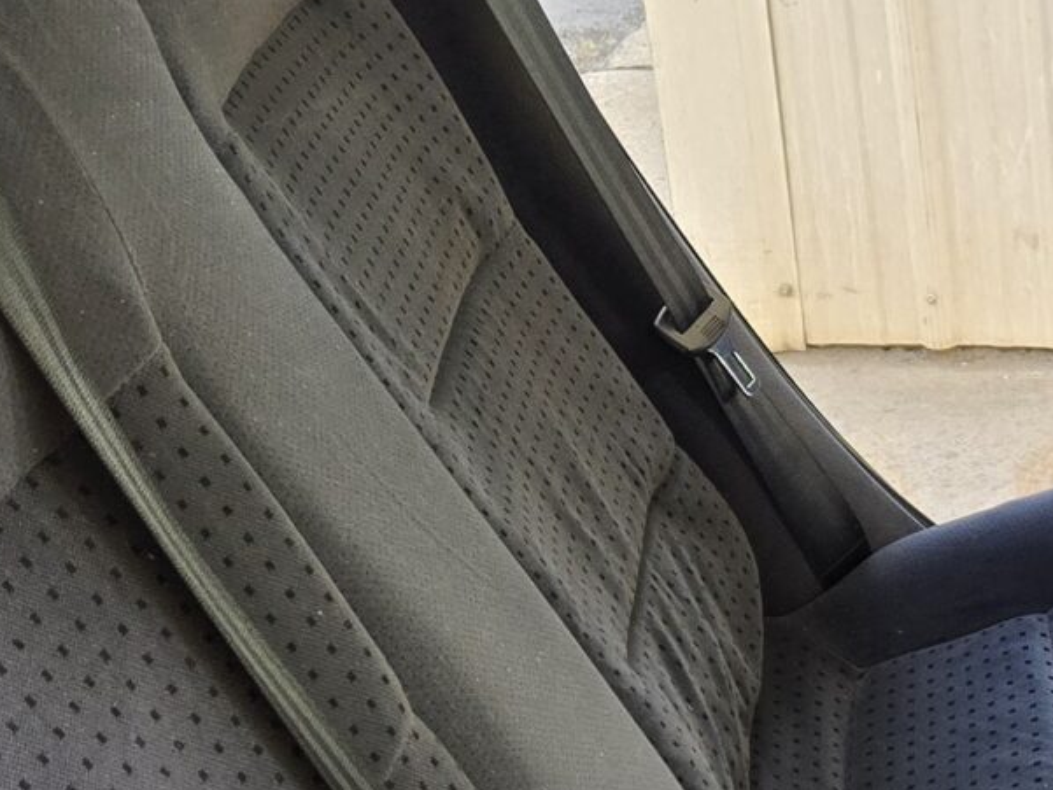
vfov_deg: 14.7
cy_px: 911
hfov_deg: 17.9
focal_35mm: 98
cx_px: 1586
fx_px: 2982
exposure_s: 1/180
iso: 80
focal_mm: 5.4
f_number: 1.8
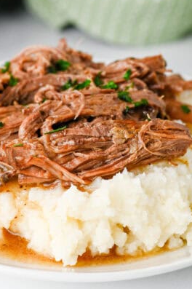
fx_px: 1034
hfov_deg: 10.6
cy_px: 60
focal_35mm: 129
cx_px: 93
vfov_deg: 15.8
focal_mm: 50
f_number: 4
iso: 250
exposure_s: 1/125
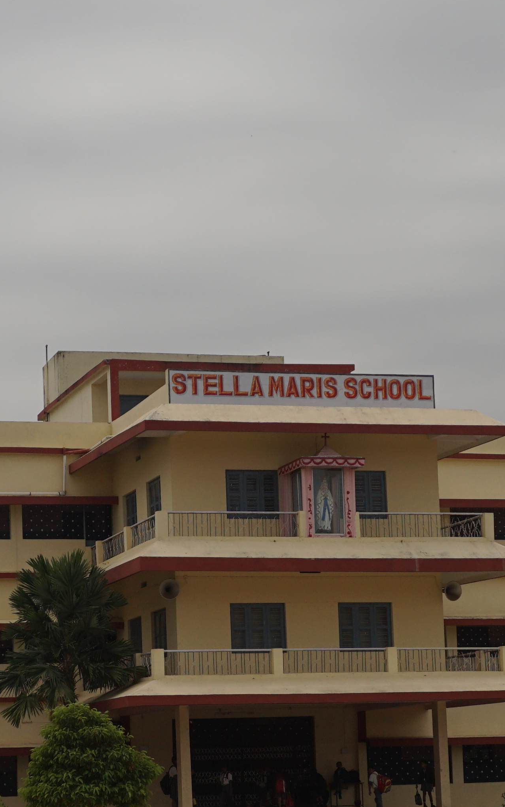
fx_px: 2081
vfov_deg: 21.9
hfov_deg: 13.8
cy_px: 552
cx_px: 186
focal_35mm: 94
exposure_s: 1/80
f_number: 5.6
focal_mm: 21
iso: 100
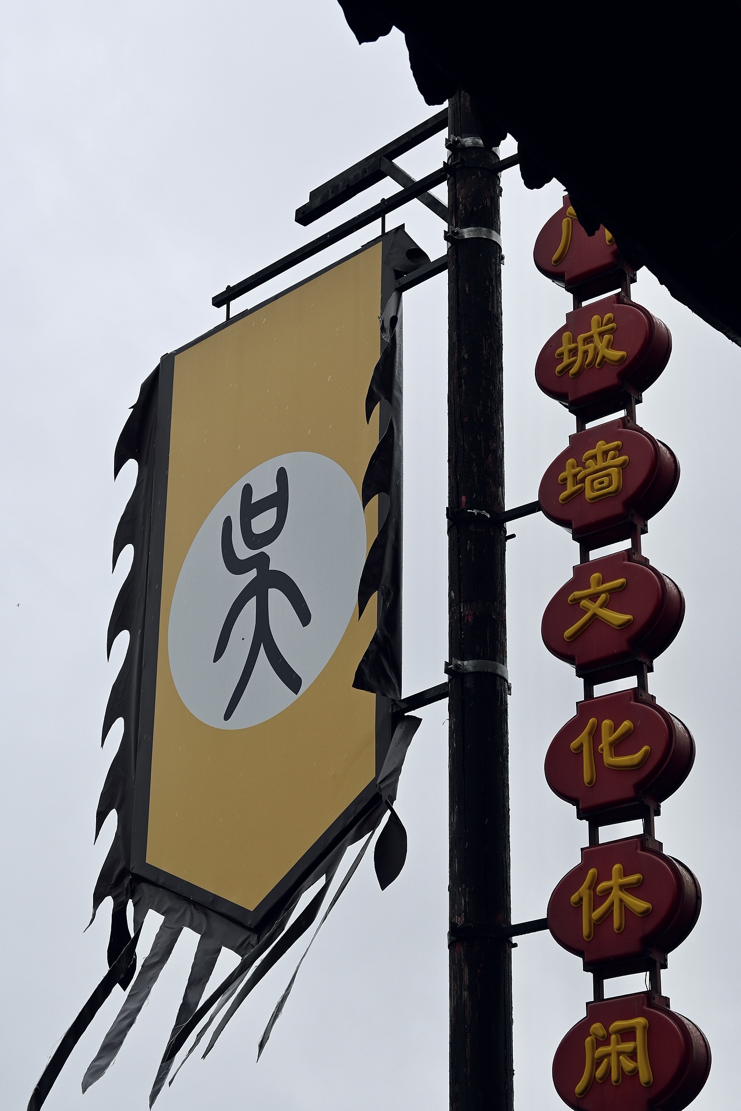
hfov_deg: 18.2
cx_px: 370
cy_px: 556
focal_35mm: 75
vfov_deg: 27.0
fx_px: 2315
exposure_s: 1/500
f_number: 6.3
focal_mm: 50
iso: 100
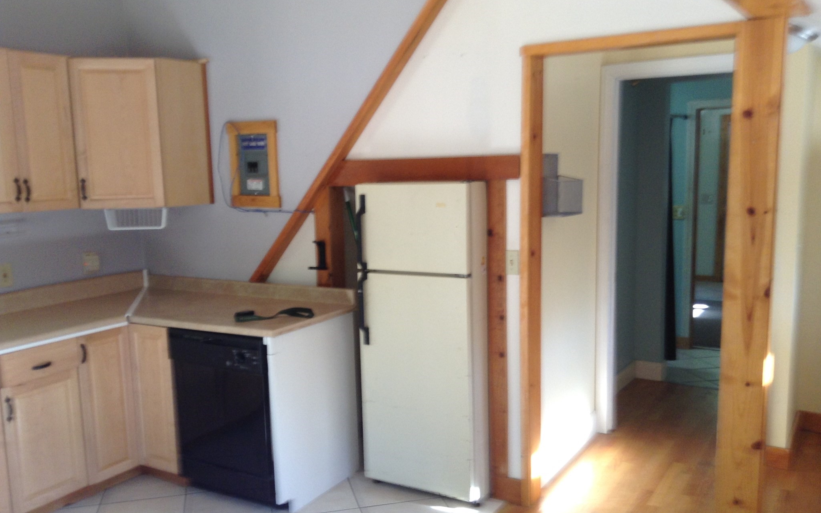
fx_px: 783
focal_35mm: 35
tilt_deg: -15.9
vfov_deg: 36.2
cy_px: 285
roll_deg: +1.4
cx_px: 410
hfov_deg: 55.3
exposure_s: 1/24
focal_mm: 3.3
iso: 40
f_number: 2.4
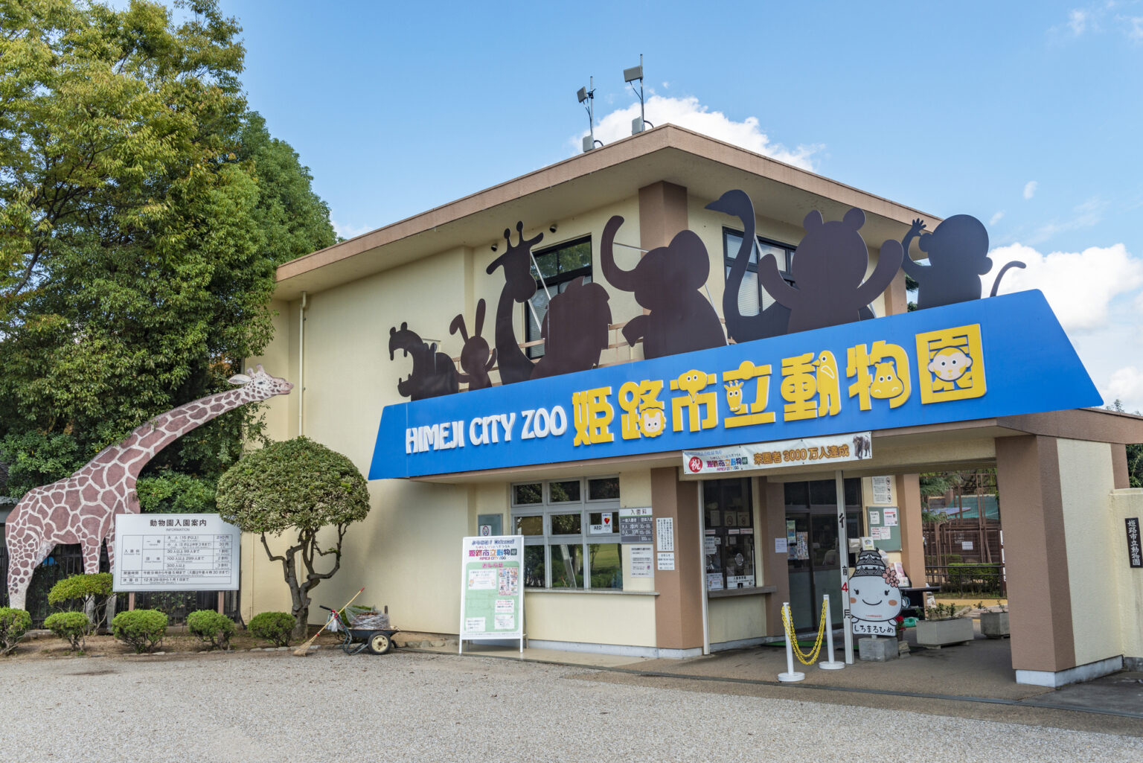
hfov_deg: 54.4
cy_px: 382
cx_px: 572
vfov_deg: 37.9
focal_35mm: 35
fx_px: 1111
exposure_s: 1/250
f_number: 11
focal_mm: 35
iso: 100
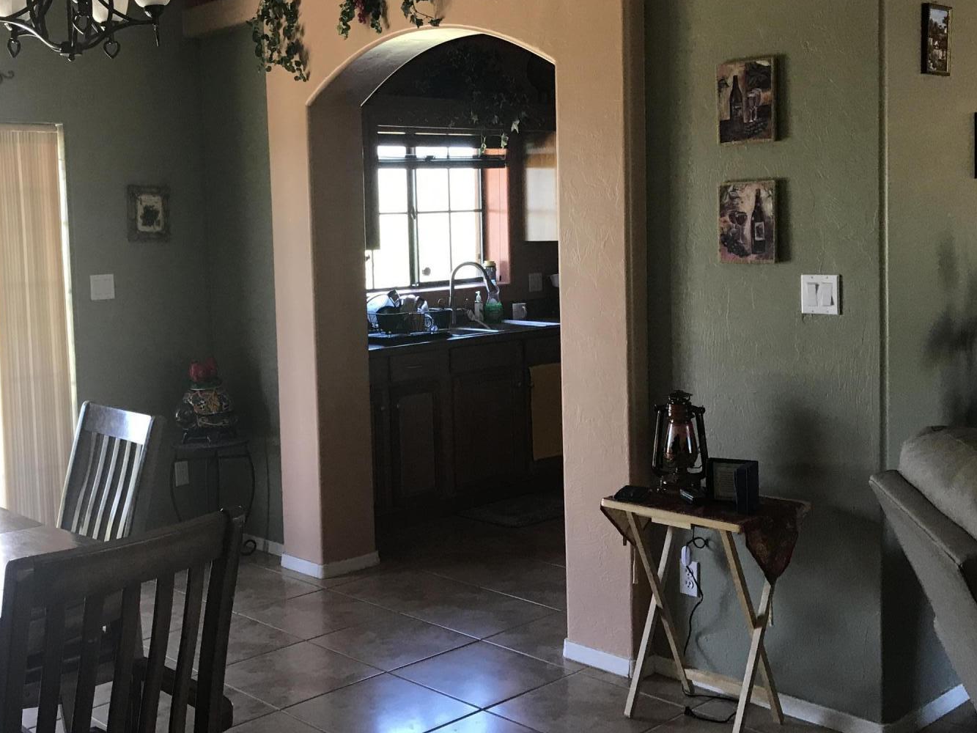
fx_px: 1186
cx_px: 387
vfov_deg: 34.3
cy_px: 298
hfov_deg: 44.5
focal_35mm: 42
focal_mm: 3.99
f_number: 1.8
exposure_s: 1/30
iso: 40
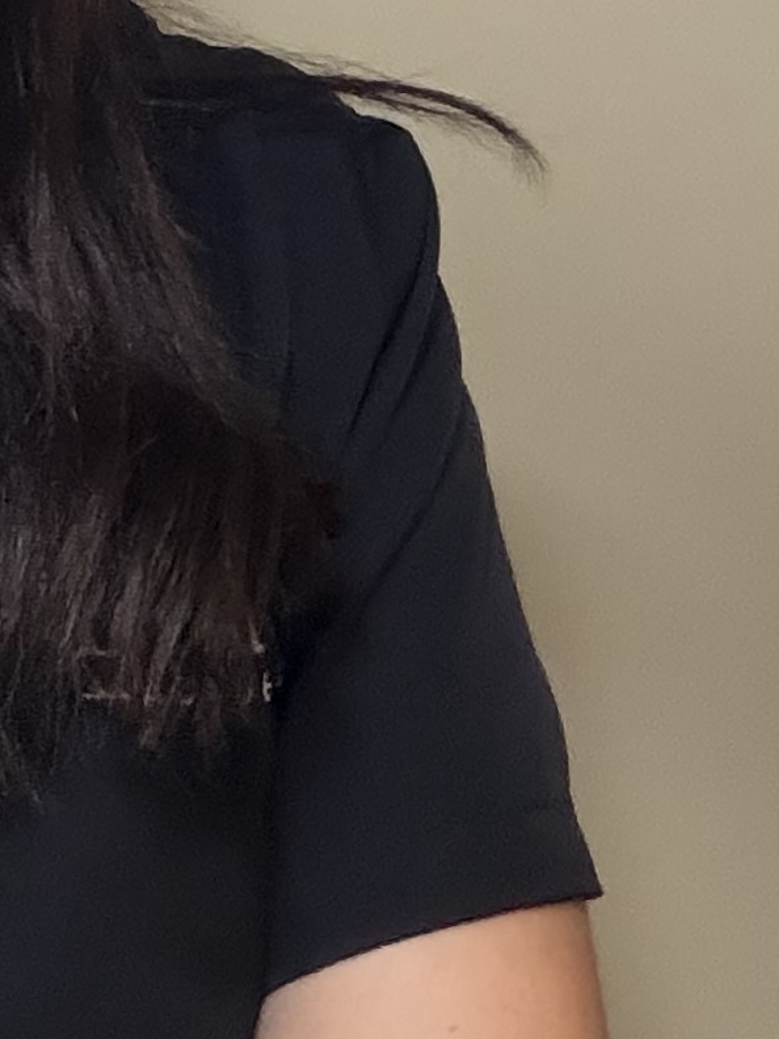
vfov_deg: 16.8
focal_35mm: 117
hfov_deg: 11.9
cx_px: -505
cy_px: 277
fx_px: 3511
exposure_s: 1/60
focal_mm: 2.71
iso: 320
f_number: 1.9
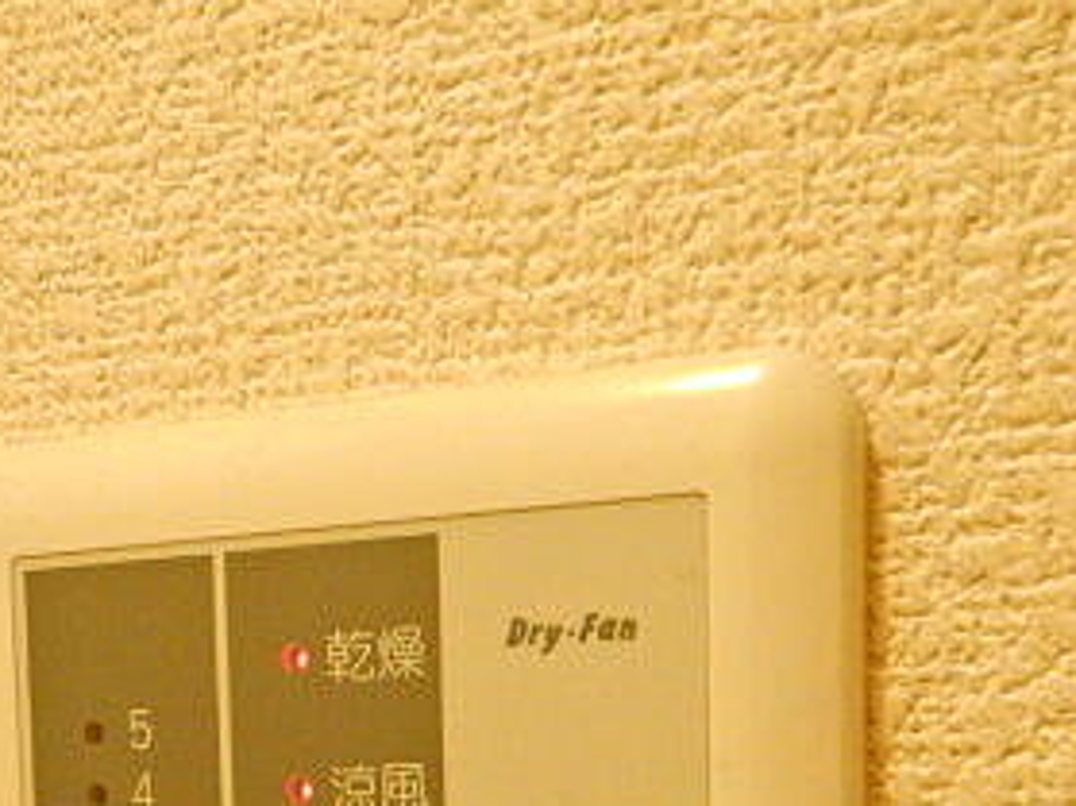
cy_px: 914
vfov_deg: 24.5
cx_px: 405
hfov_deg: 34.8
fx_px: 1709
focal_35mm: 55
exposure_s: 1/15
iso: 200
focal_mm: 4.3
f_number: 2.8
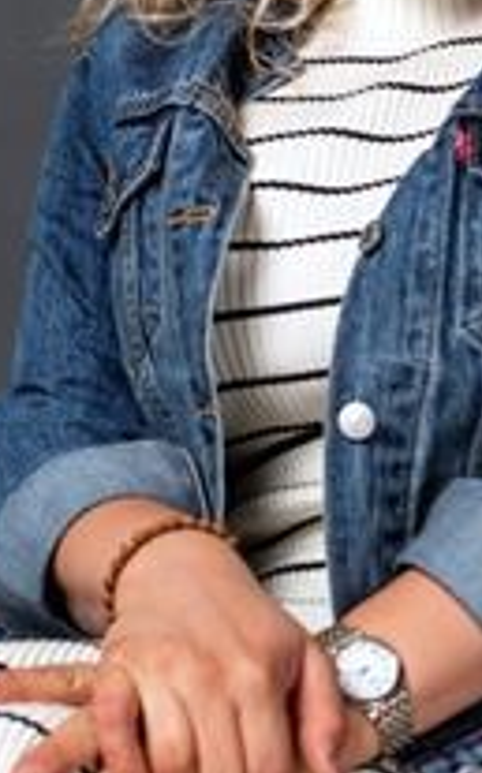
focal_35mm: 160
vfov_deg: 13.1
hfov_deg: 8.1
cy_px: 213
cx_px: 564
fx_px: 3370
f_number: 5
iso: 50
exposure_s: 1/160
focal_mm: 50
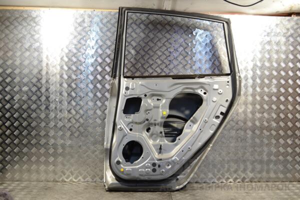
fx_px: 362
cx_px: 150
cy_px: 100
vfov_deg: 30.8
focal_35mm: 44
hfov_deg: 45.0
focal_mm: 29
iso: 140
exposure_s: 1/30
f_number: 4.5
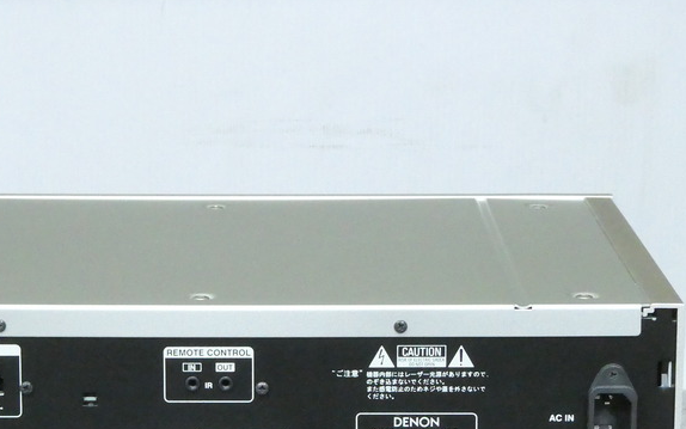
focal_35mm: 149
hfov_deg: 14.0
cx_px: 195
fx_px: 2786
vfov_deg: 8.8
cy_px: 378
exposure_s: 1/15
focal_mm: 15
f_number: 6.3
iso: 1600
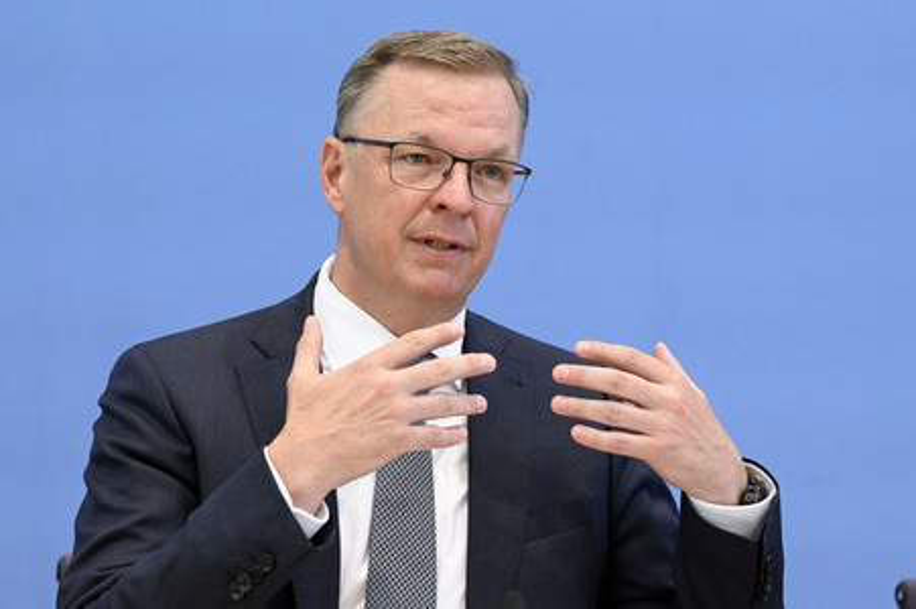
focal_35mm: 105
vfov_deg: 13.0
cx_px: 458
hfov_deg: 19.5
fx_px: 2670
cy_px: 304
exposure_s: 1/640
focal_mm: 105
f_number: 5.6
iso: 5000
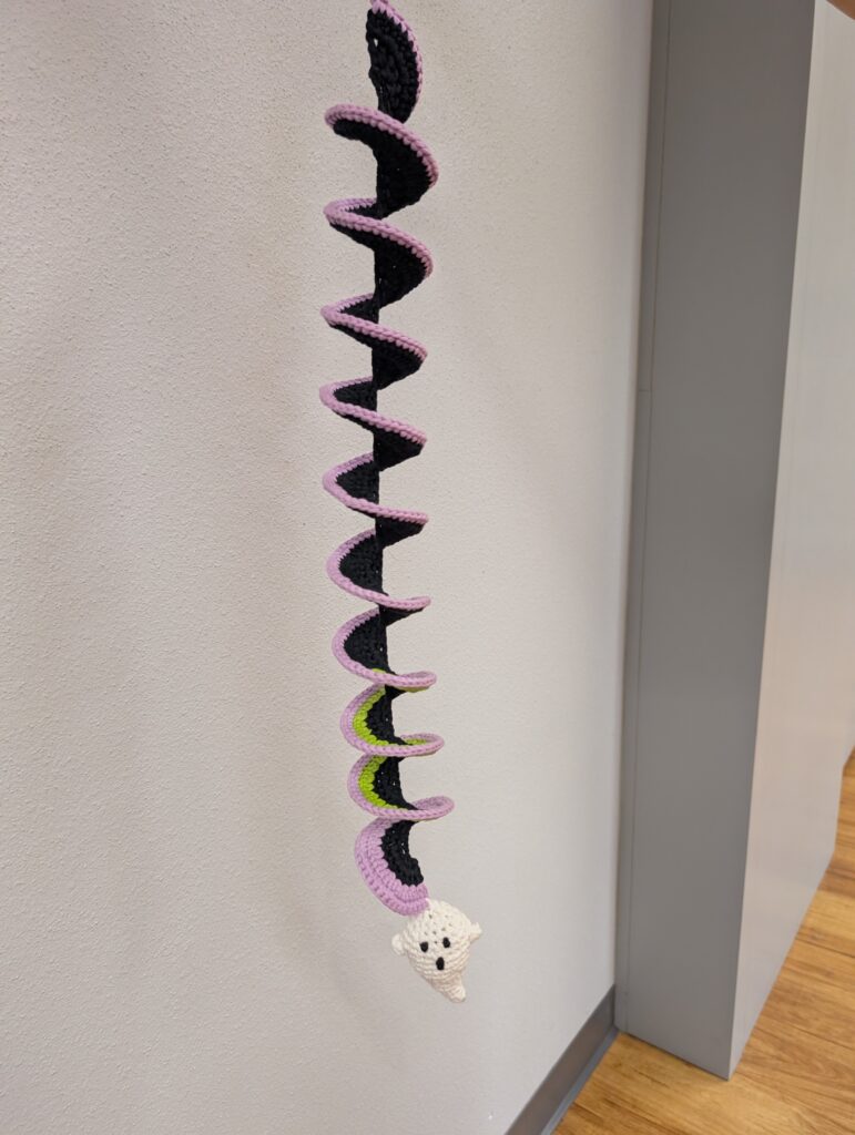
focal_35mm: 24
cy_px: 568
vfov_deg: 71.5
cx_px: 428
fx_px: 788
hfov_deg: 56.9
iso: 624
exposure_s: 1/120
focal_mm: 6.9
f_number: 1.68
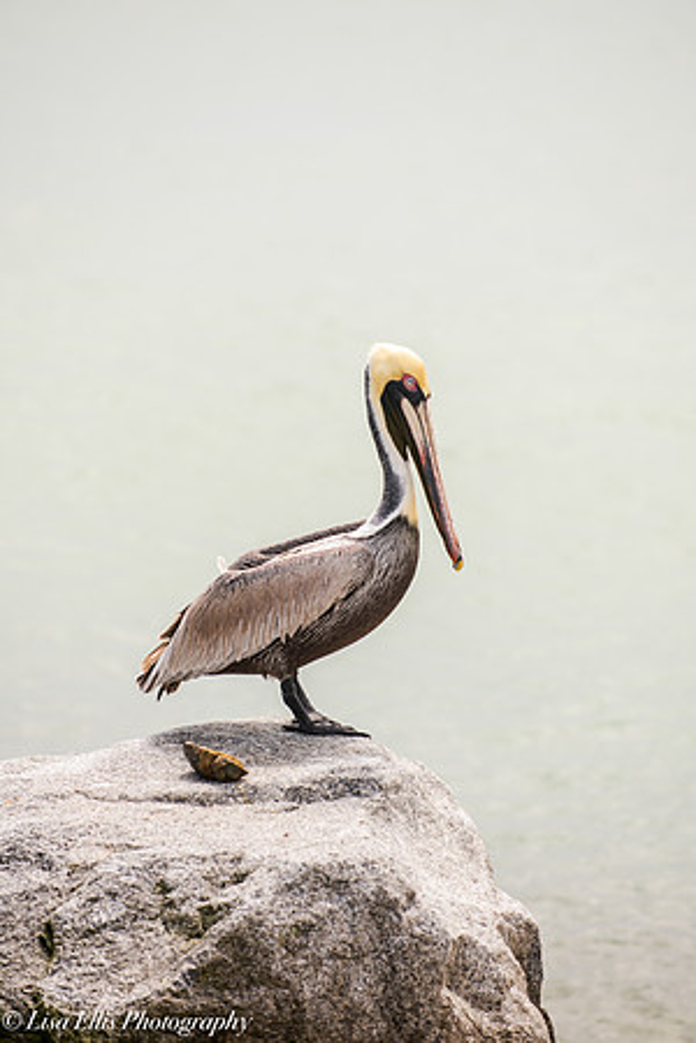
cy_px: 522
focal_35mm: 210
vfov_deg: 9.8
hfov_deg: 6.5
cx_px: 348
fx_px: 6090
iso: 100
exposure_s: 1/500
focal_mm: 175
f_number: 5.6
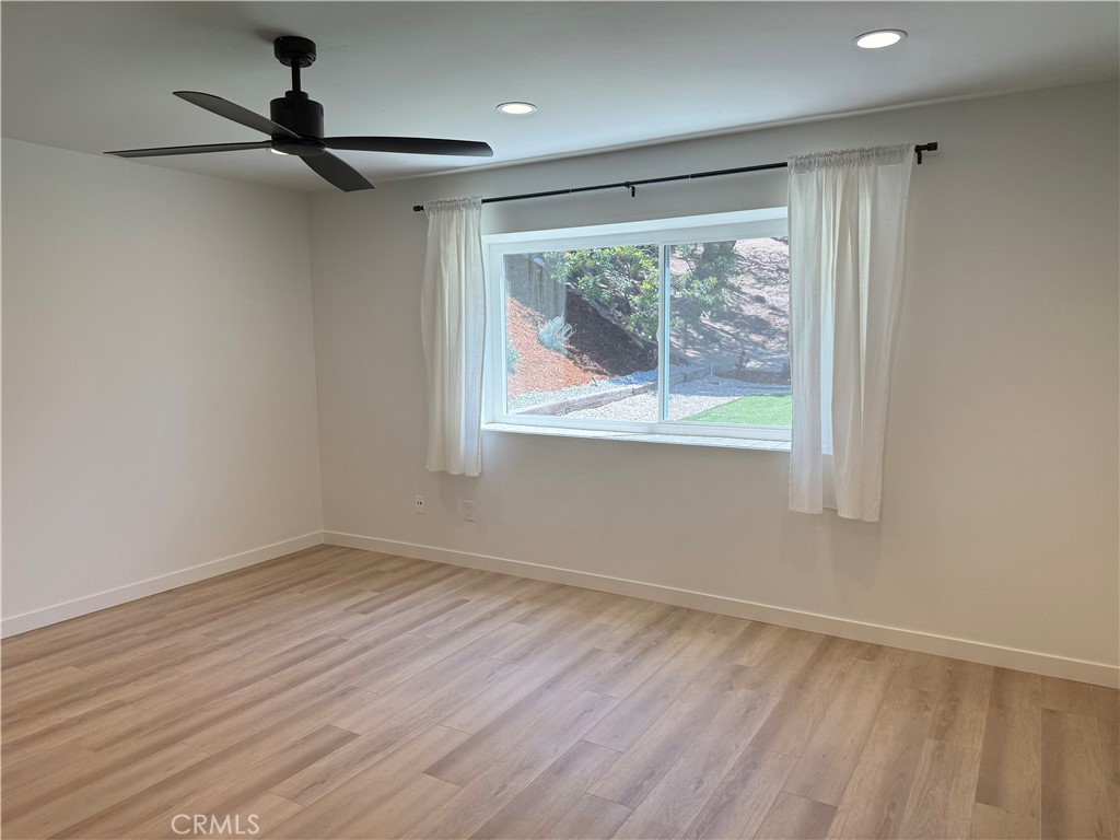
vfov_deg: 56.8
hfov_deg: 71.6
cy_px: 420
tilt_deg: -6.5
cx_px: 560
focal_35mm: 24
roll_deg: +0.1
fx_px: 777
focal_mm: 6.76
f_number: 1.78
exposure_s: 1/617
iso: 100
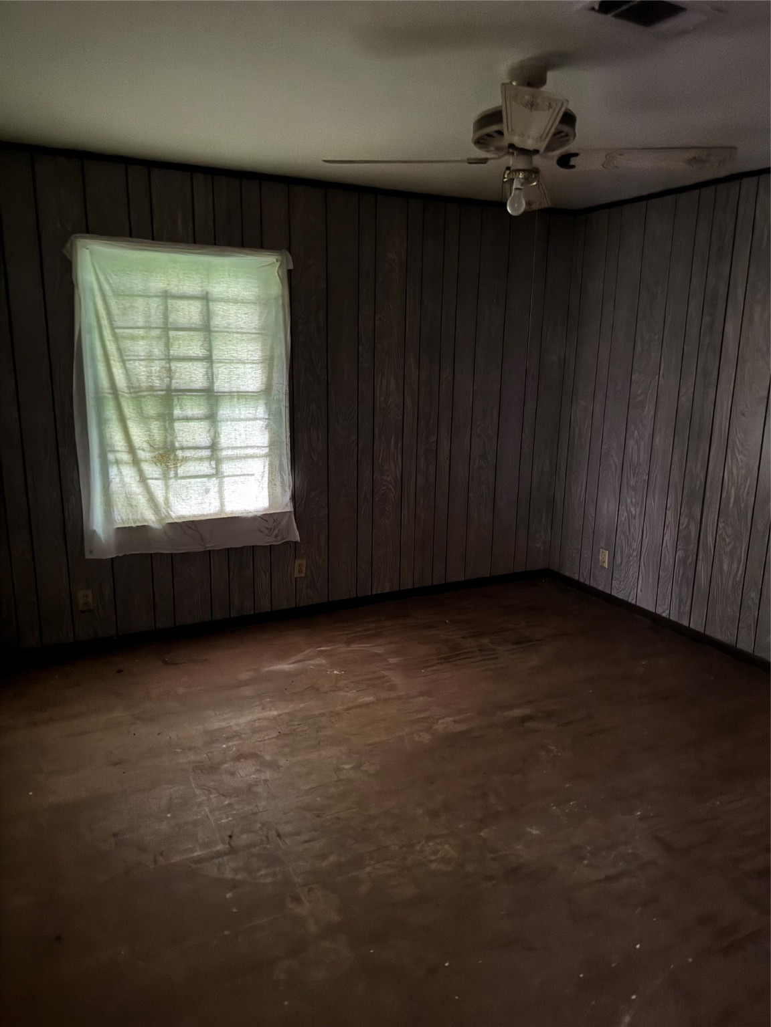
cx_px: 386
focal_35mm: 24
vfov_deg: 71.6
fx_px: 713
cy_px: 514
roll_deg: -0.5
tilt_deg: -12.3
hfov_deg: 56.8
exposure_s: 1/14
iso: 1000
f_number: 1.78
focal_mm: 6.76
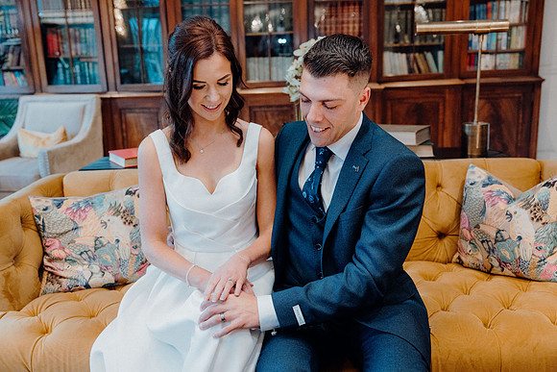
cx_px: 278
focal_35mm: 34
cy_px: 186
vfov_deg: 38.9
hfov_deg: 55.8
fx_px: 526
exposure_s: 1/160
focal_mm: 34
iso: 3200
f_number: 3.5
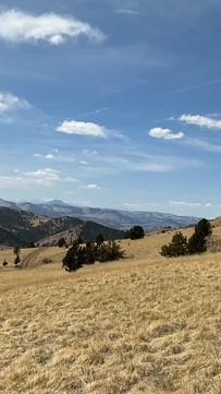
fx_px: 584
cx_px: 78
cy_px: 232
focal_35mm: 56
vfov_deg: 37.1
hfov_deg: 21.4
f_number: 1.8
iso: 25
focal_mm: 3
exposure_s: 1/3534
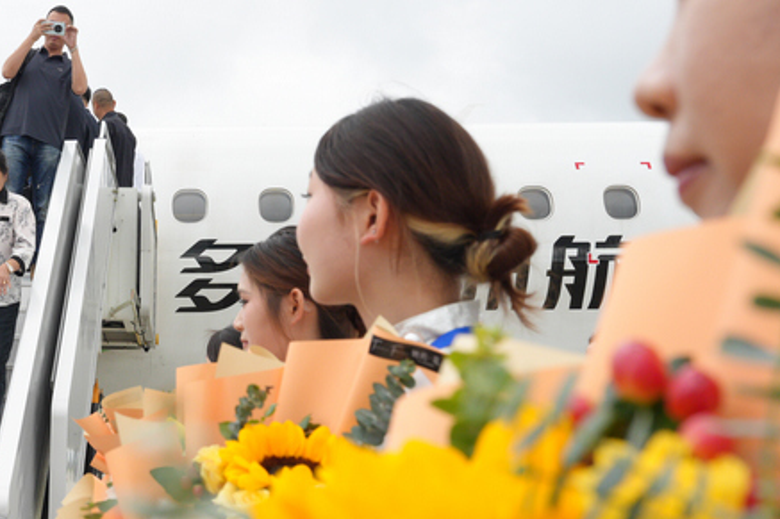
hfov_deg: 30.6
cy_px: 290
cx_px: 148
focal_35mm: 64
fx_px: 1386
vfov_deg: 21.2
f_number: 8
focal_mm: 35
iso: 1000
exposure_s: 1/800
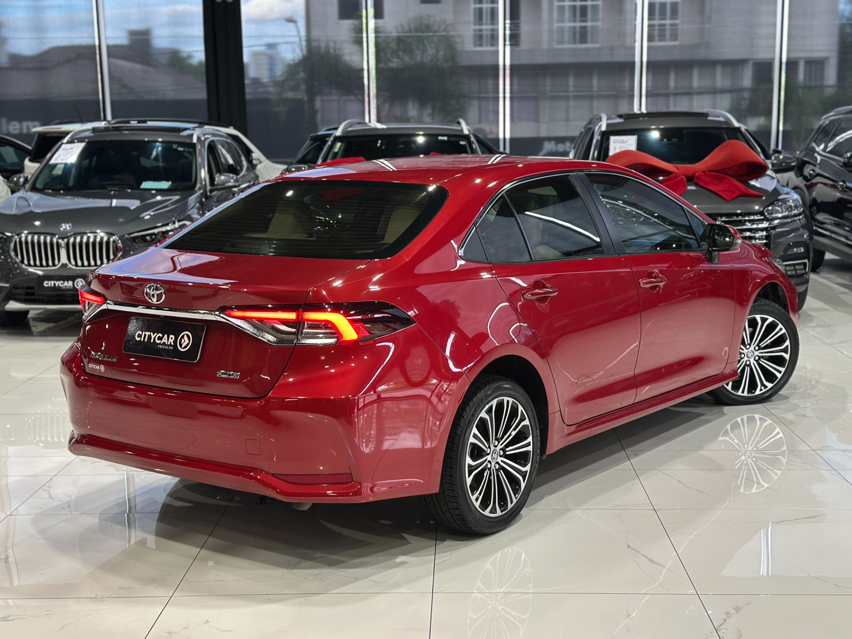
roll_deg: +0.7
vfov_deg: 30.3
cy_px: 320
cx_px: 426
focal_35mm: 48
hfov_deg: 39.7
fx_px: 1181
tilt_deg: -9.7
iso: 125
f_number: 1.78
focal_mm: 6.86
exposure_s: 1/60
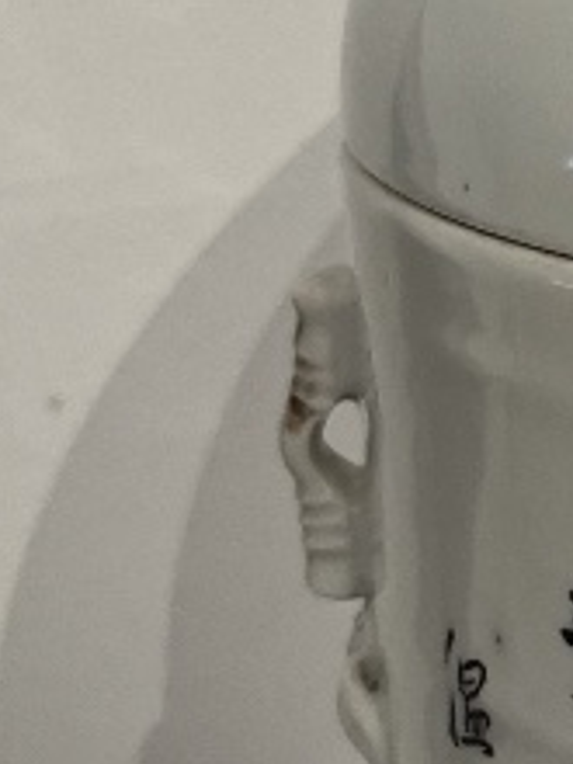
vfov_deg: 13.7
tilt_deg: -13.2
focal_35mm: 142
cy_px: -38
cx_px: 1361
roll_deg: -0.2
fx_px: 3134
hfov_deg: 9.4
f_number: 1.6
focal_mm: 5.1
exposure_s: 1/100
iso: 80
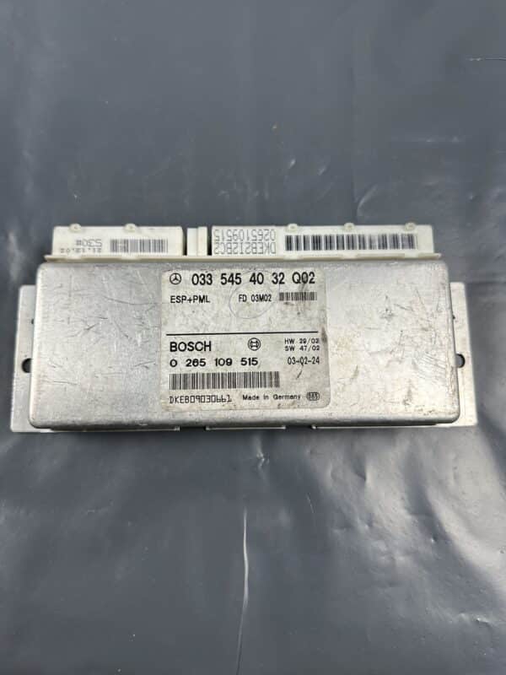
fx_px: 468
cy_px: 338
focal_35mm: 24
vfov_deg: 71.6
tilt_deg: -77.6
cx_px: 253
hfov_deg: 56.8
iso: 64
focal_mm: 6.86
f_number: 1.78
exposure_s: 1/100
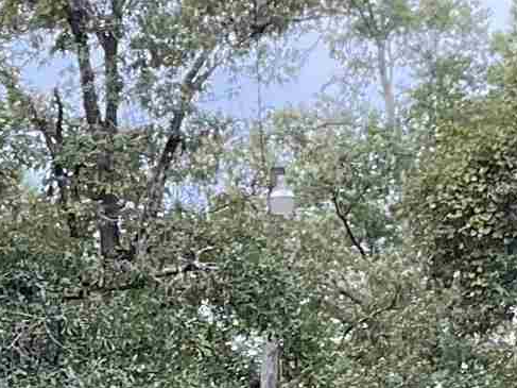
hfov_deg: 10.7
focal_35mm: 183
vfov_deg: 7.8
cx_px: -5
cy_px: 713
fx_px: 2732
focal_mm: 3
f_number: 1.8
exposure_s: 1/122
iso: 20
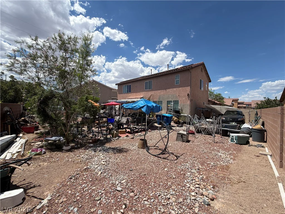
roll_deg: -1.5
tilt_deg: +1.1
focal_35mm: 14
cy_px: 107
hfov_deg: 102.1
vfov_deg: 85.7
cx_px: 142
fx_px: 115
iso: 20
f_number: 2.2
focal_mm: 2.22
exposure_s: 1/1211
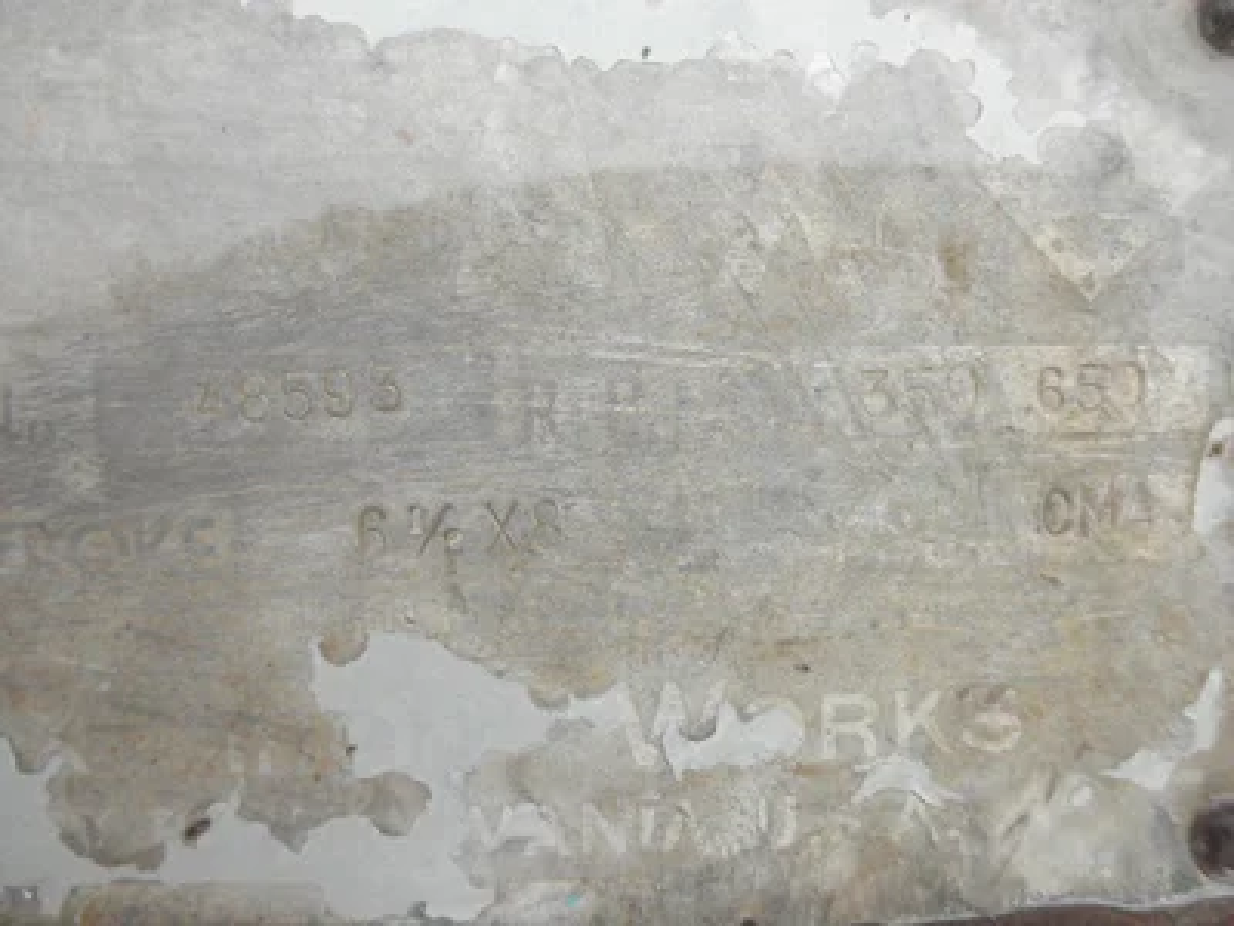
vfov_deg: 49.7
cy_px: 463
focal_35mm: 28
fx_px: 998
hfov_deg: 63.4
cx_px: 617
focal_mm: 5
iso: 64
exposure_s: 1/80
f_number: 3
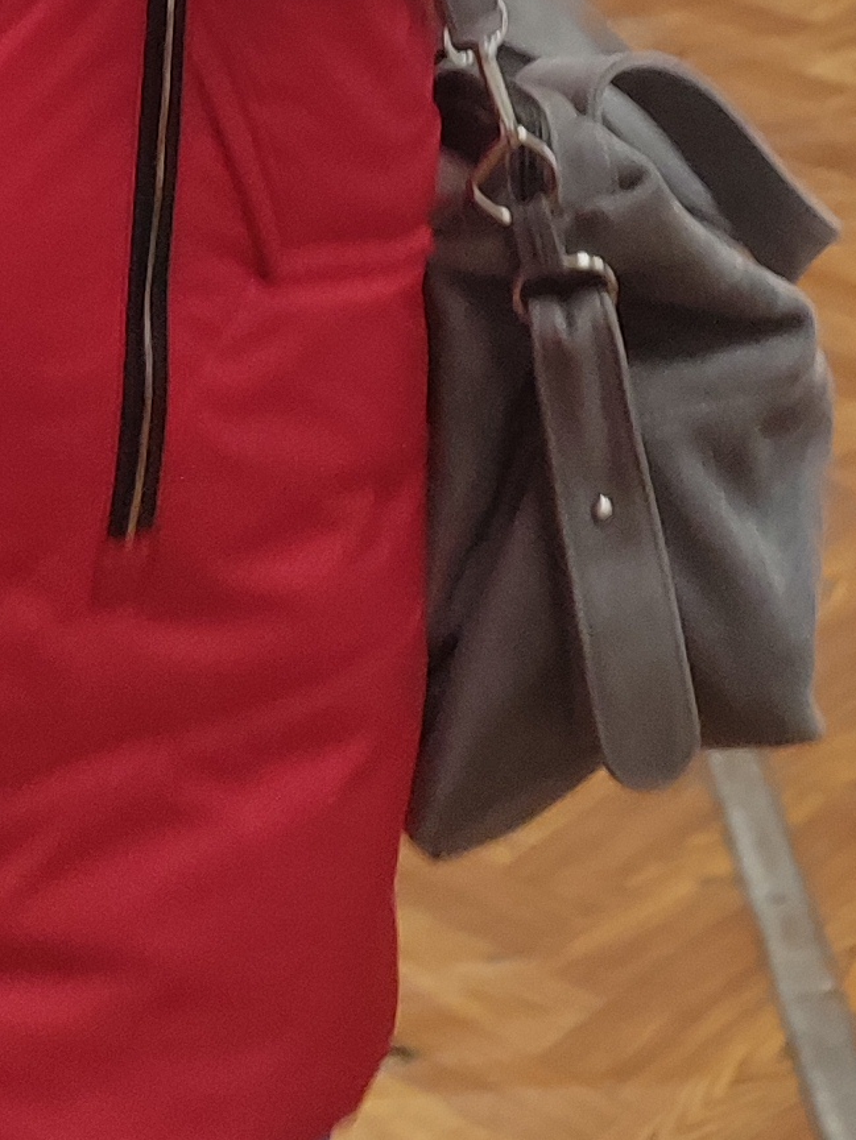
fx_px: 3659
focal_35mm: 111
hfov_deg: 13.3
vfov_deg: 14.5
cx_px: 480
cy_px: -1169
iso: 64
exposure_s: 1/33
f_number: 1.89
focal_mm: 5.89
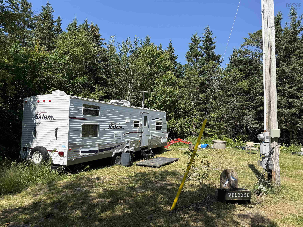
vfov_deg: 56.8
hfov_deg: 71.6
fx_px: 210
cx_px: 152
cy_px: 114
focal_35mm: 24
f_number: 1.78
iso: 80
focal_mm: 6.76
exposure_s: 1/3425
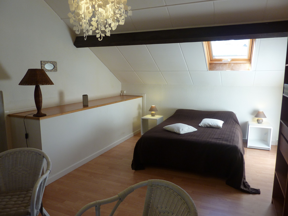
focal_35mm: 25
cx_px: 144
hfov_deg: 69.4
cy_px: 108
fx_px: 208
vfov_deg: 54.9
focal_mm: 4.1
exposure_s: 1/30
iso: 125
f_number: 3.3
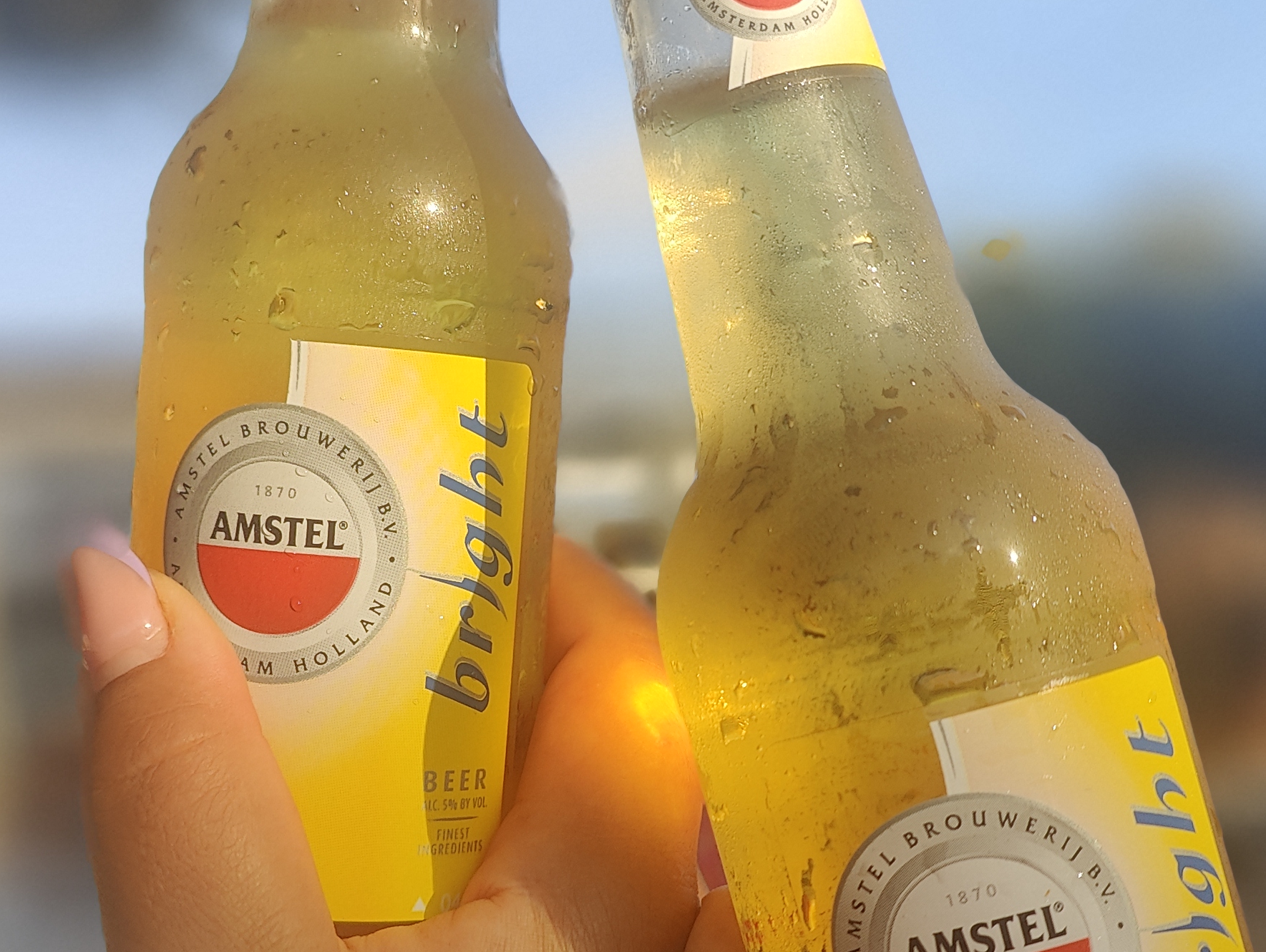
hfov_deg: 36.8
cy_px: 630
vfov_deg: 27.9
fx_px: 1903
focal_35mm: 52
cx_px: 619
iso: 50
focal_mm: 6.06
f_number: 1.6
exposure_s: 1/978
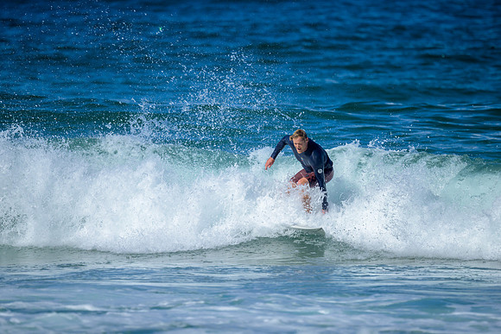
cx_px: 250
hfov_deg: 2.6
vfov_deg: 1.7
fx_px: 11135
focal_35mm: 800
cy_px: 167
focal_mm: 800
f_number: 6.3
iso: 250
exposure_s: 1/2500
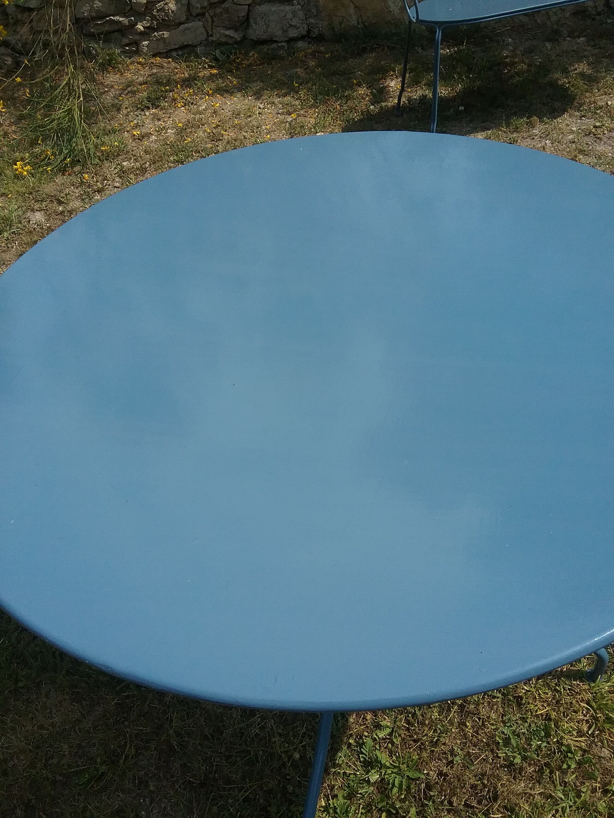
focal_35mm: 31
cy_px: 409
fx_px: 733
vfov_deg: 58.4
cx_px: 307
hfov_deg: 45.4
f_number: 2.2
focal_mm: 3.3
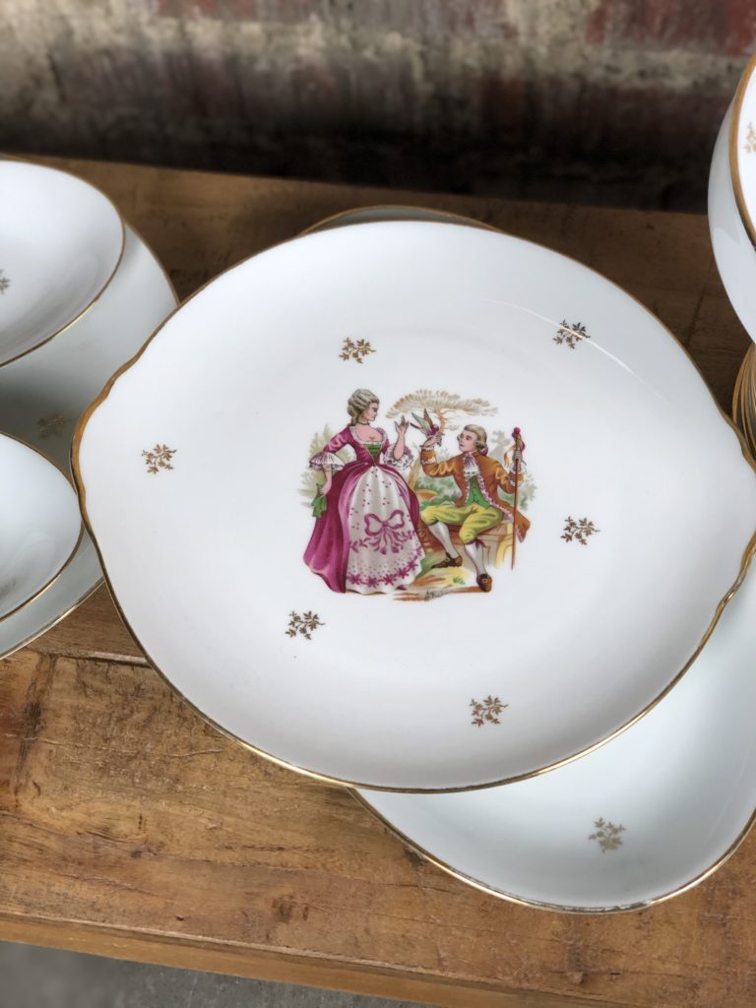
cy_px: 504
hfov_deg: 28.0
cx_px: 378
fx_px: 1514
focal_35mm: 52
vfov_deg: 36.8
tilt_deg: -62.8
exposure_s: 1/50
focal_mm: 6
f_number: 2.4
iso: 40
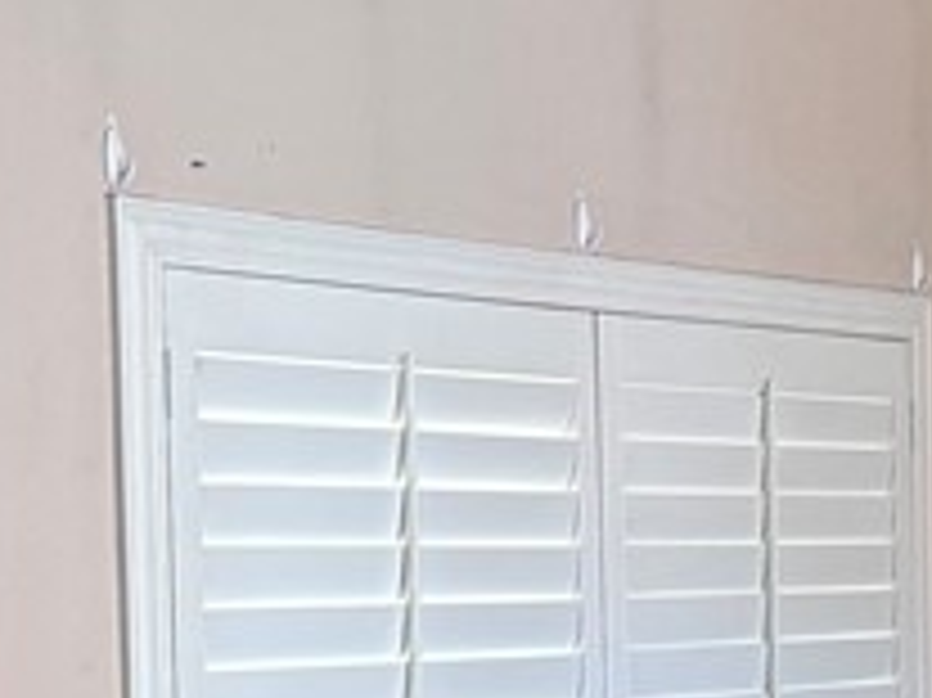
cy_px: 671
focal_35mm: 119
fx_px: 3202
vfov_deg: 12.3
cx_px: 819
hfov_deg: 16.4
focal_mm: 6.76
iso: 320
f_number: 1.78
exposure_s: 1/60
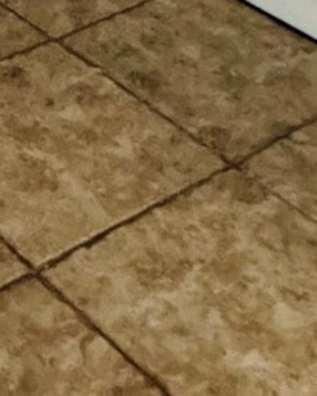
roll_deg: -0.8
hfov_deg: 13.8
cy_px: -567
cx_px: -86
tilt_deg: -5.1
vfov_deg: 13.1
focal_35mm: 108
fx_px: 1267
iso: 1250
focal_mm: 2.22
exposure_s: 1/46
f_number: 2.2
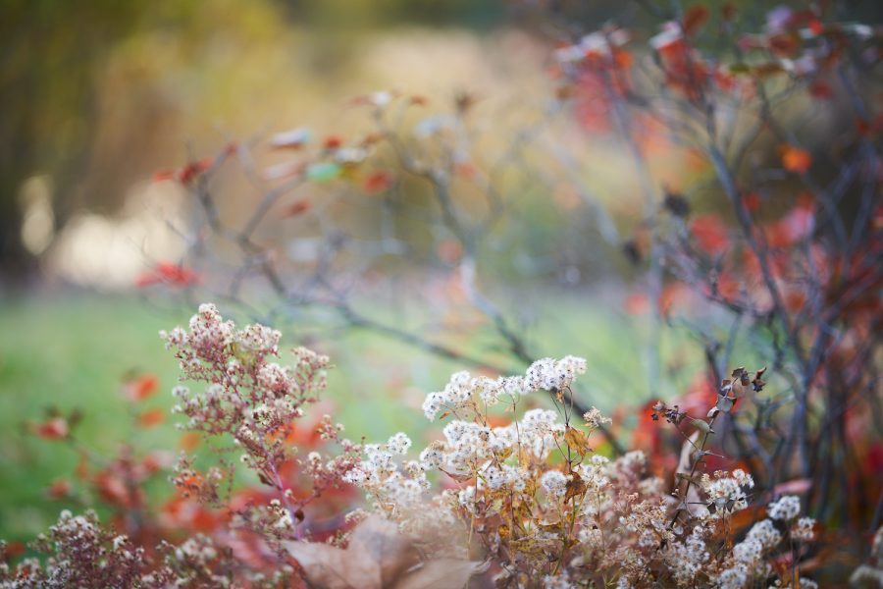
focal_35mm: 85
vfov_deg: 16.1
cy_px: 294
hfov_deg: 23.9
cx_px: 442
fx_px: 2085
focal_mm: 85
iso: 100
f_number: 1.8
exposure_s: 1/125
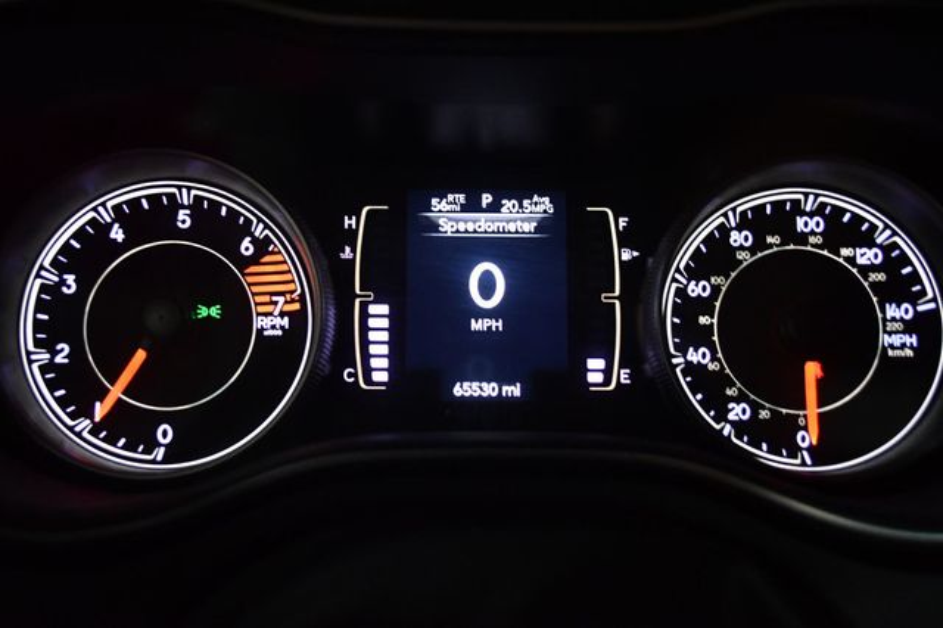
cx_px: 472
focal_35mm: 45
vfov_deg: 29.8
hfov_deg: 43.6
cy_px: 314
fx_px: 1178
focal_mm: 30
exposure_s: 1/125
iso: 3200
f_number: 4.5
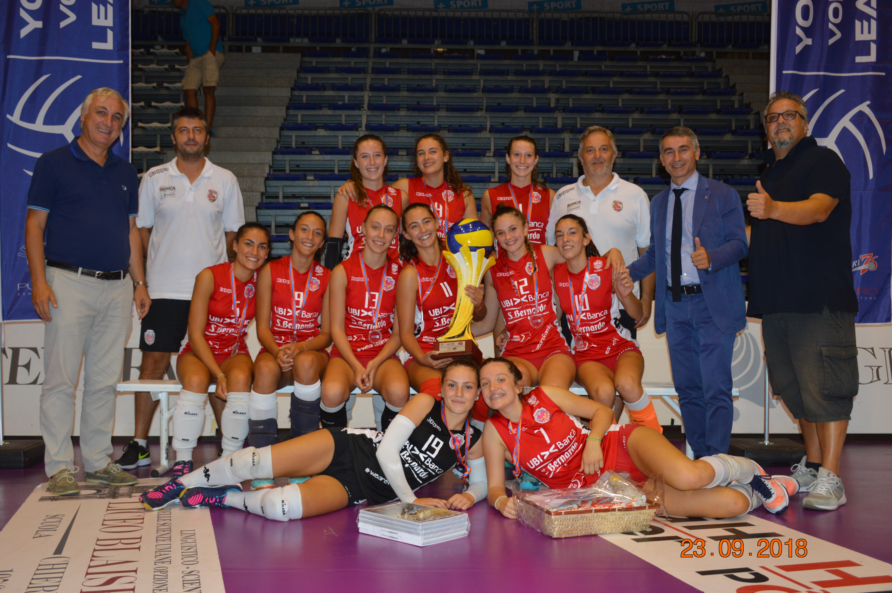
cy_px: 296
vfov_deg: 34.1
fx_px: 965
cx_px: 446
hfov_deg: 49.6
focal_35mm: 39
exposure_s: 1/80
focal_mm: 26
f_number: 4
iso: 400
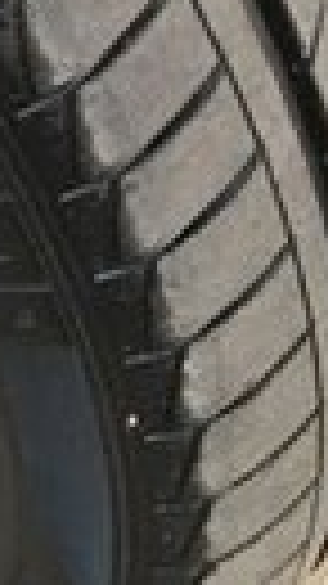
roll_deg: +3.8
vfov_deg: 13.1
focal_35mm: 160
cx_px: -652
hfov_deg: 6.8
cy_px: -88
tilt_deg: -42.6
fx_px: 2477
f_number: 2.2
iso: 80
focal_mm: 4.15
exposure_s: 1/33
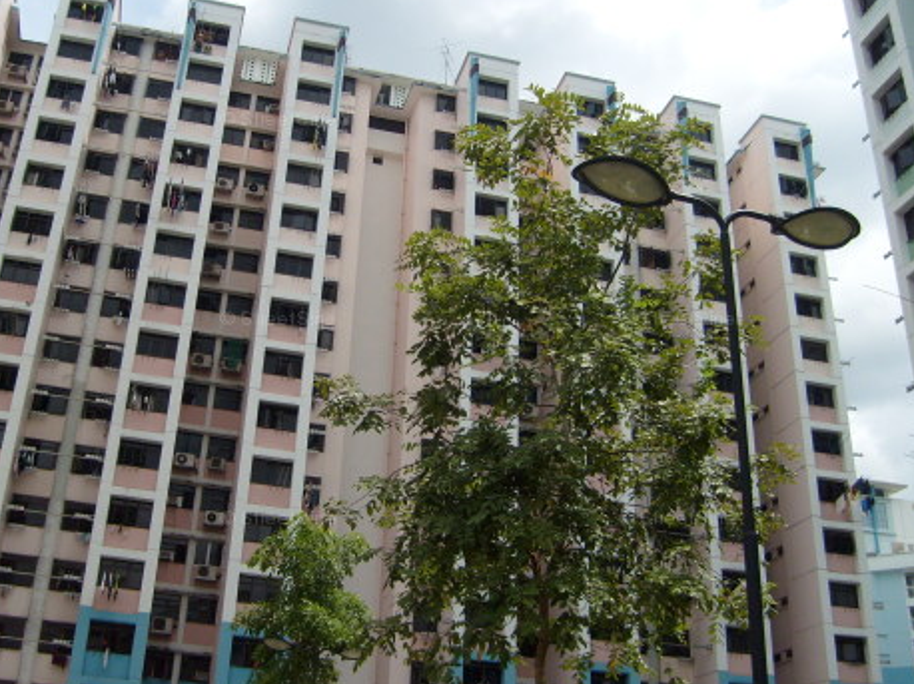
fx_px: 1108
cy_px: 321
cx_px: 369
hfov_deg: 44.6
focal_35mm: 42
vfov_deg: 34.3
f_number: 7.1
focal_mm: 5.8
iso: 80
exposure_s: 1/350
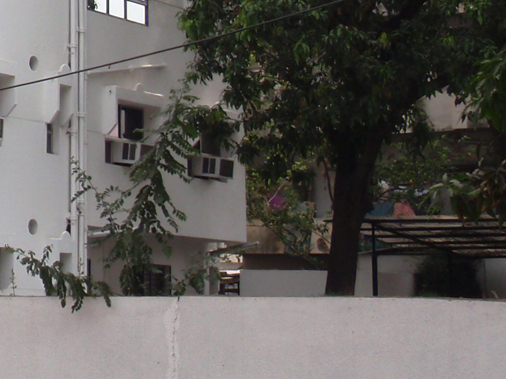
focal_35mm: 106
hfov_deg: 16.9
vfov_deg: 13.7
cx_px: -238
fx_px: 1549
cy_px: -42
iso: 80
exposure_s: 1/60
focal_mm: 5
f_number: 8
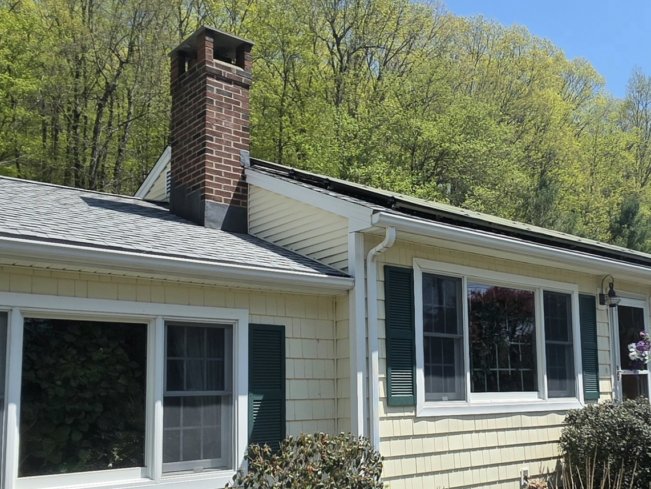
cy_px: 282
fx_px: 658
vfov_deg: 40.6
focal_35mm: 35
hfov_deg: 51.1
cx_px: 463
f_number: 1.9
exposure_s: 1/2000
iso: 40
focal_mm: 2.2
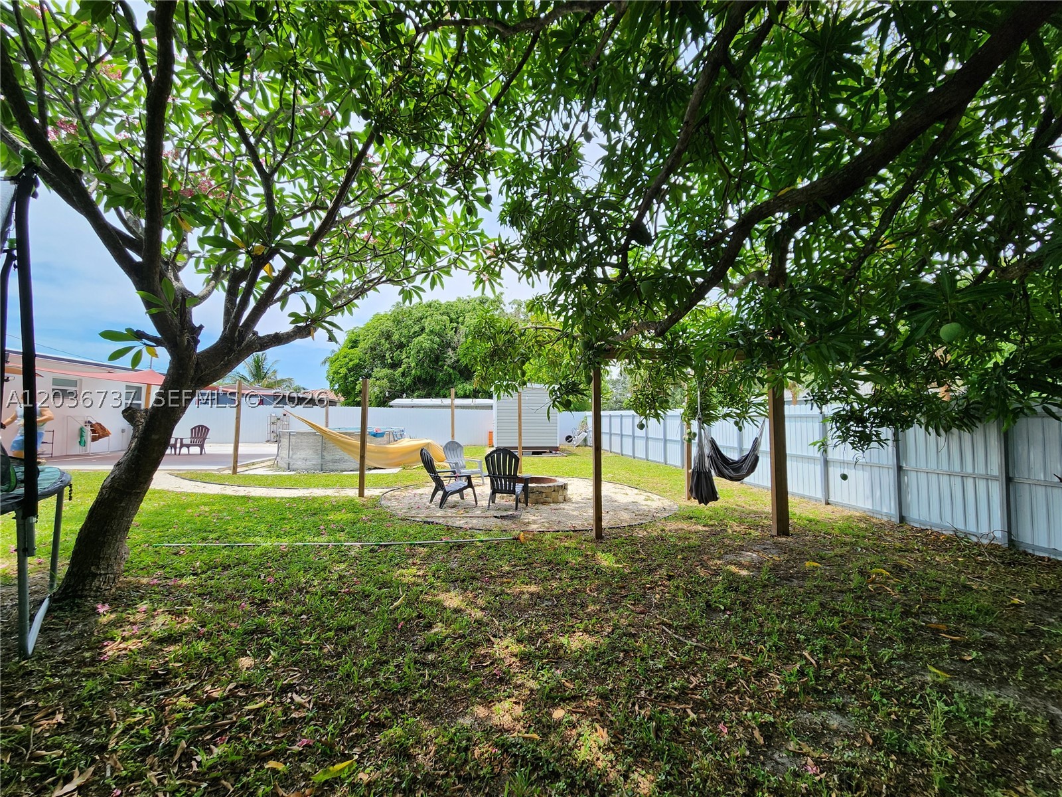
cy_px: 398
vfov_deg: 89.9
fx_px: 399
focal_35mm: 13
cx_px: 531
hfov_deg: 106.2
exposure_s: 1/807
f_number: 2.2
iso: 50
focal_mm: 2.2
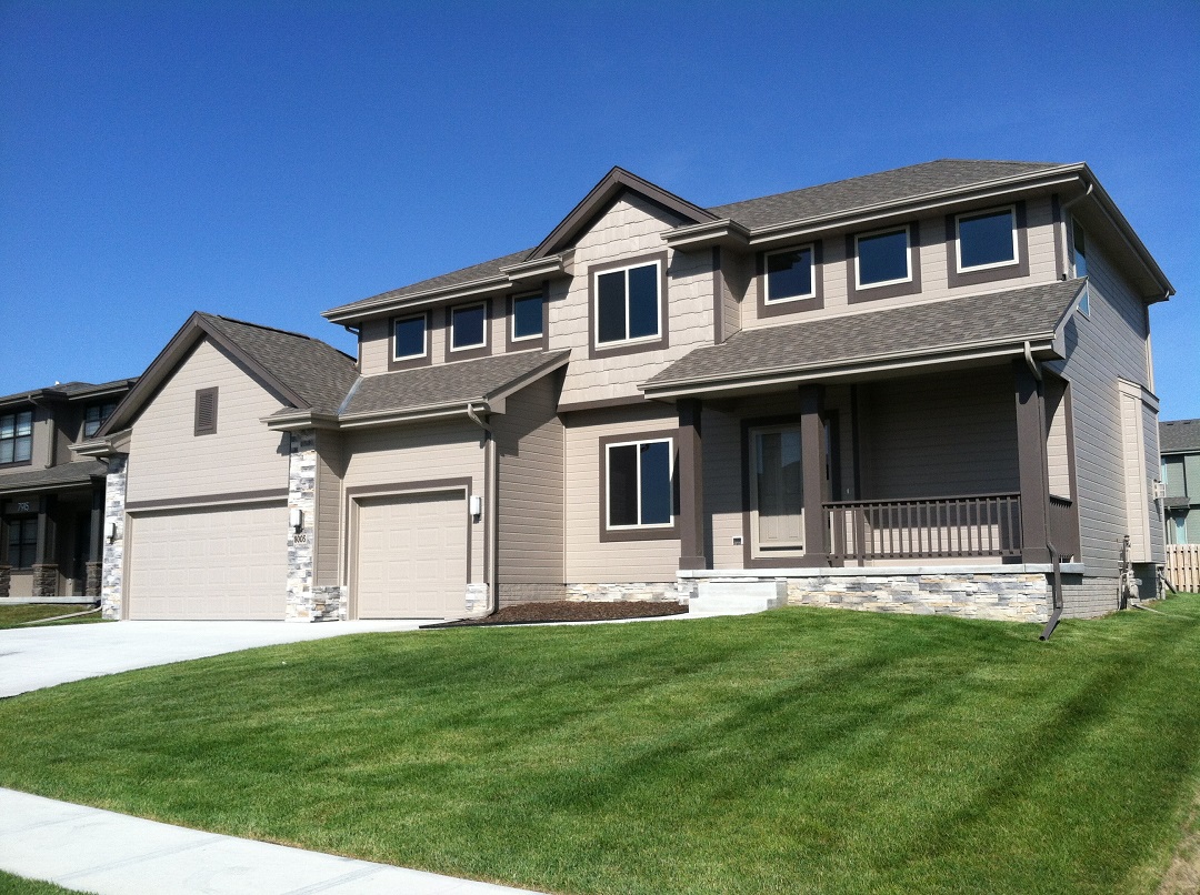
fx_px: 1211
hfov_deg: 52.7
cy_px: 448
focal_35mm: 35
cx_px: 600
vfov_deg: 40.6
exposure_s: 1/1667
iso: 80
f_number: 2.8
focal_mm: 3.85
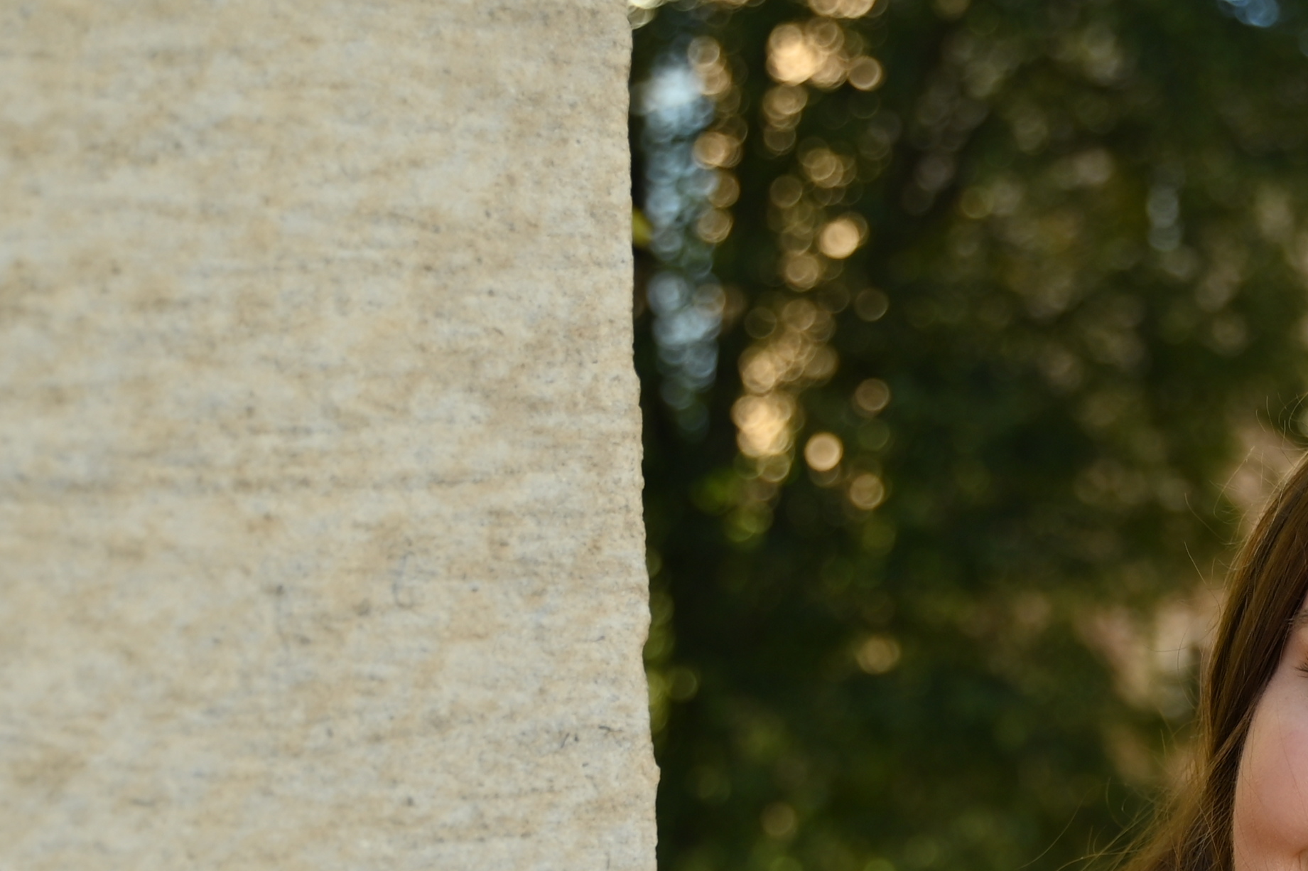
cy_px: 1250
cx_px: 1375
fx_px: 3340
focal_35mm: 92
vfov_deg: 14.0
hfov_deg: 21.2
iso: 100
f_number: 2.8
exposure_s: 1/400
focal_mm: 28
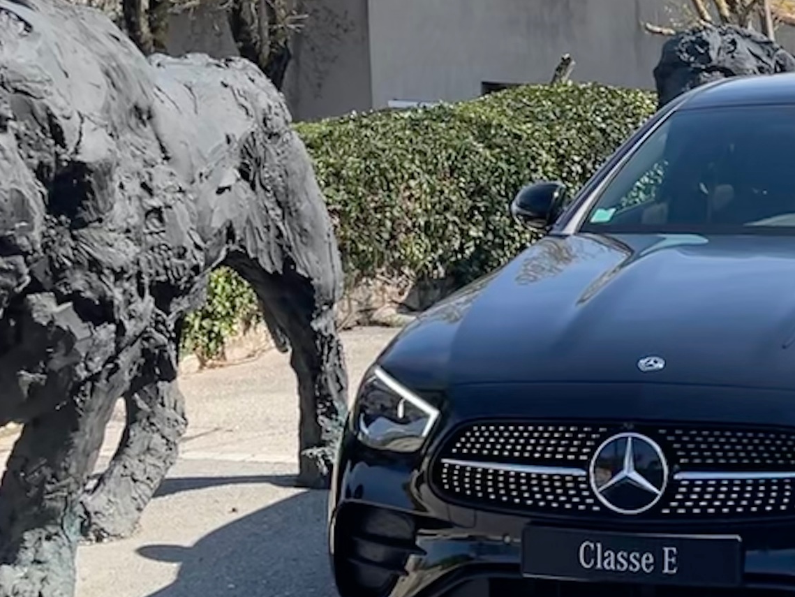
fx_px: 2114
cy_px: 244
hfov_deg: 20.1
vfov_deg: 16.1
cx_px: 924
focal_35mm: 92
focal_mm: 5.1
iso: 32
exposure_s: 1/3165
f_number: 1.6
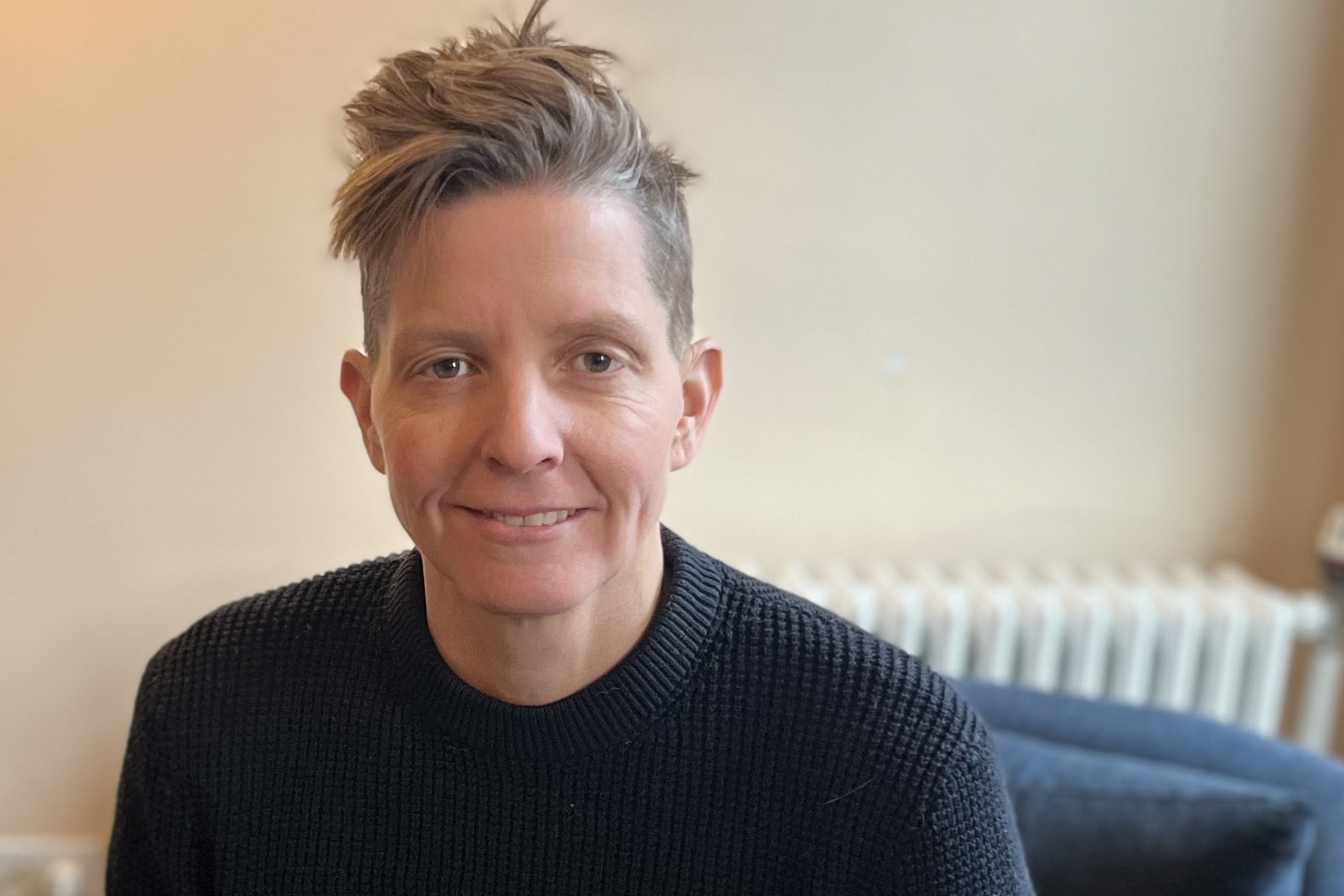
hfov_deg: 33.7
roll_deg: -1.3
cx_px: 484
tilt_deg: -18.0
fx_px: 2202
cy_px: 610
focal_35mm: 59
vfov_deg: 22.9
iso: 125
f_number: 1.6
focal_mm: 5.1
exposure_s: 1/60
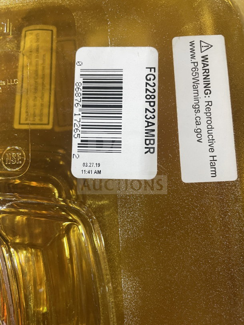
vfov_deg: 67.3
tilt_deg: -80.7
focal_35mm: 26
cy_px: 162
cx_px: 122
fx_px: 244
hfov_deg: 53.1
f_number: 1.6
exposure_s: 1/60
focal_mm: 4.2
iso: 125
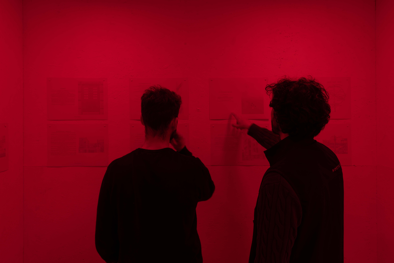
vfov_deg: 57.2
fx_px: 241
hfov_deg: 78.6
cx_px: 197
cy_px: 132
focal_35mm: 22
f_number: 11
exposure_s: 1/25
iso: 100
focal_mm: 22
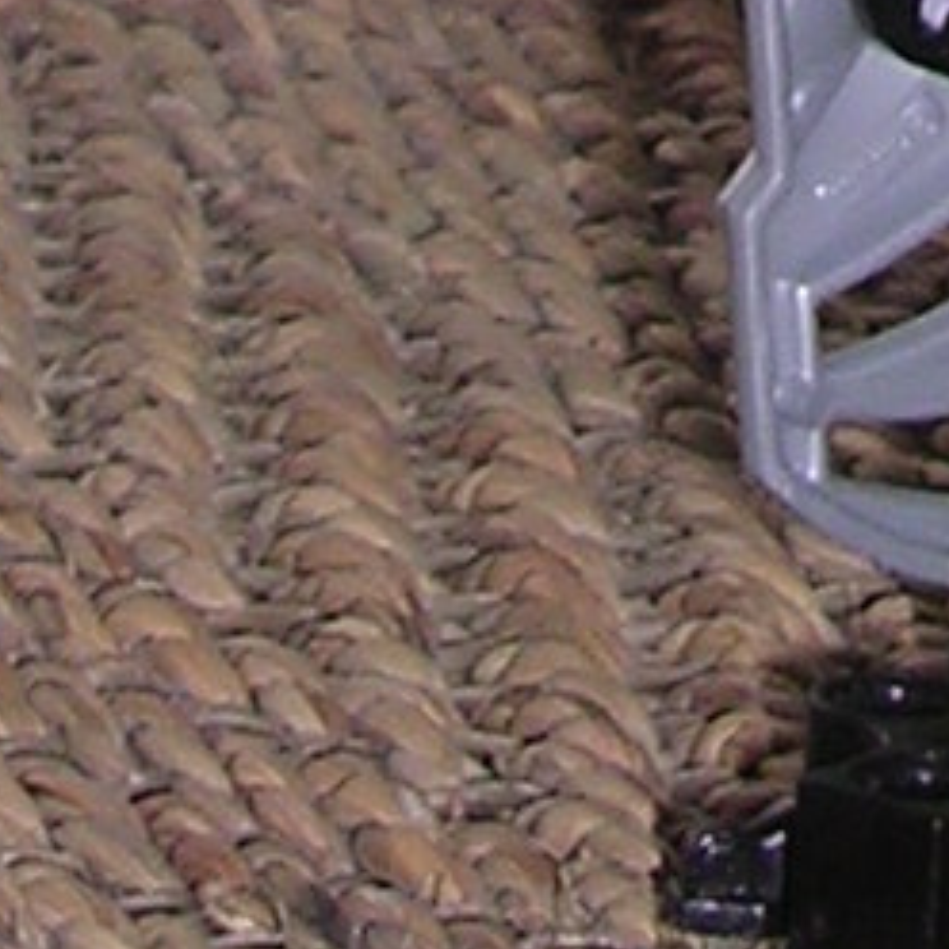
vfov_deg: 5.8
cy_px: -2066
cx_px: 1106
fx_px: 8592
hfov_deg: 6.3
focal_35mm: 277
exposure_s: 1/60.1
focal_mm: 5.8
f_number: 2.8
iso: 100
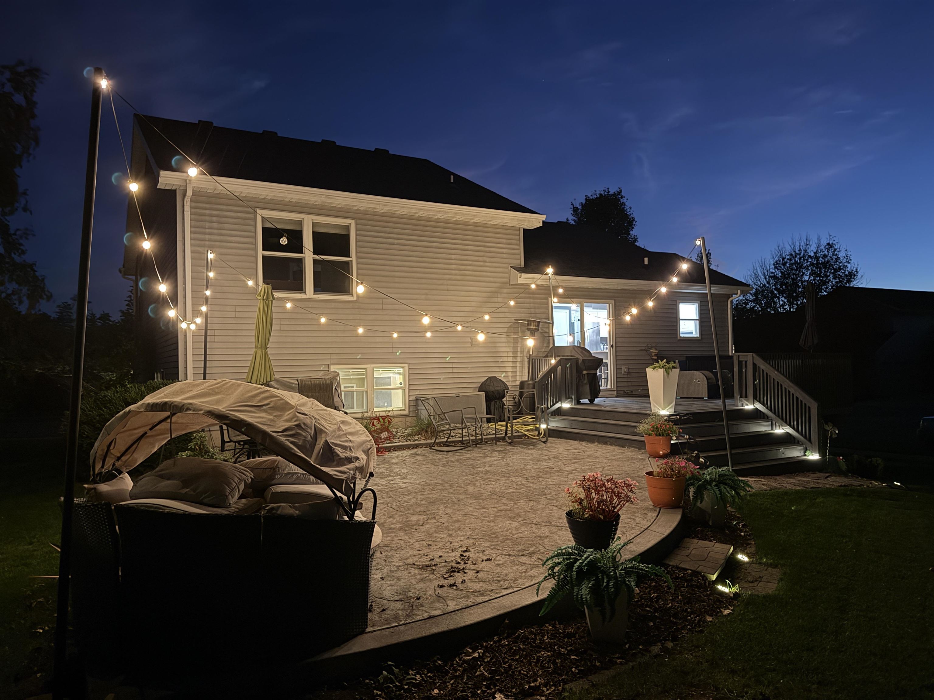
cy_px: 350
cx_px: 467
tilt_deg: +1.8
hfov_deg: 71.6
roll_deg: +1.1
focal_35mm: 24
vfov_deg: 56.8
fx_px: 648
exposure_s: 1/11
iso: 1000
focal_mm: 6.76
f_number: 1.78
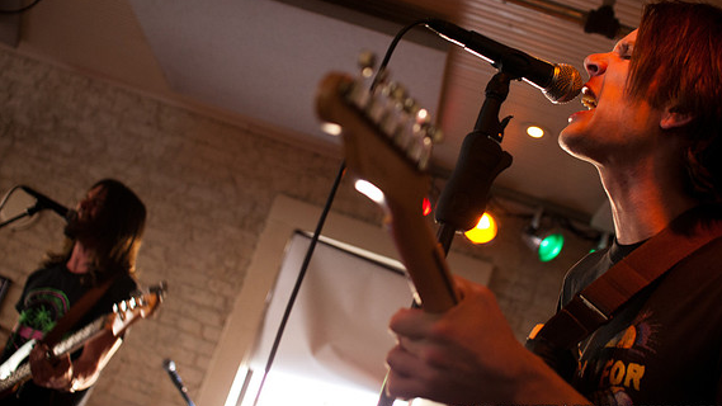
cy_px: 178
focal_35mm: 48
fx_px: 919
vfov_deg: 24.9
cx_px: 367
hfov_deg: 42.9
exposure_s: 1/60
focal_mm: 30
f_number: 3.2
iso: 800
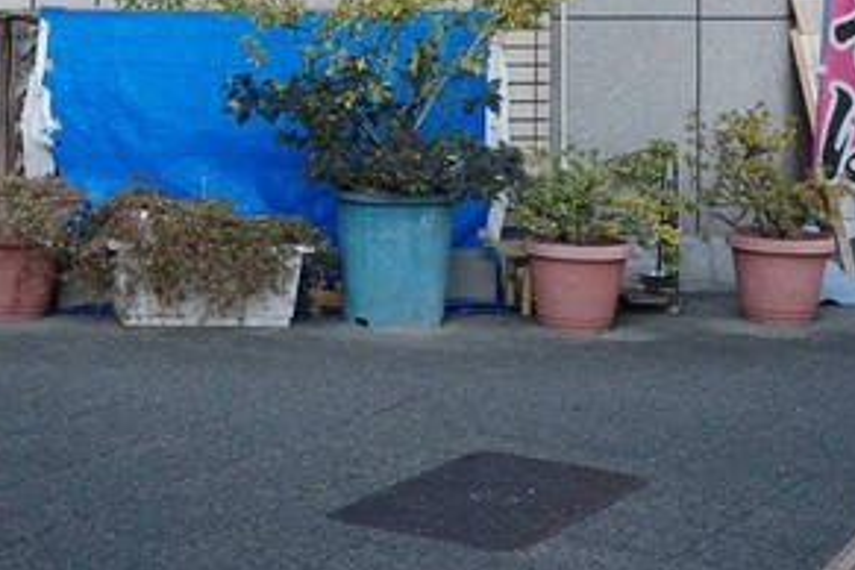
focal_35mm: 110
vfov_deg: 12.3
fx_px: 2612
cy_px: -51
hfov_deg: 18.4
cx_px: 185
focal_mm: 26
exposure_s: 1/800
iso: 400
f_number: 2.8
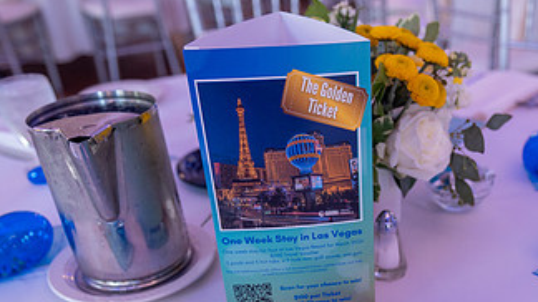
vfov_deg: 25.4
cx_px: 375
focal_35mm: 45
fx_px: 642
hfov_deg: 44.5
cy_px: 290
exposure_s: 1/80
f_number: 3.2
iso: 1000
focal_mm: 24
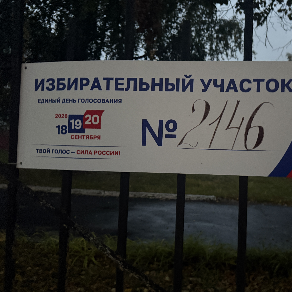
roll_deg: -1.7
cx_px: 187
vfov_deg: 55.6
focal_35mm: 29
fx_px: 277
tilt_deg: +2.5
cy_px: 144
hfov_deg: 54.8
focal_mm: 6.76
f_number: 1.78
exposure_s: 1/30
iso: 1600
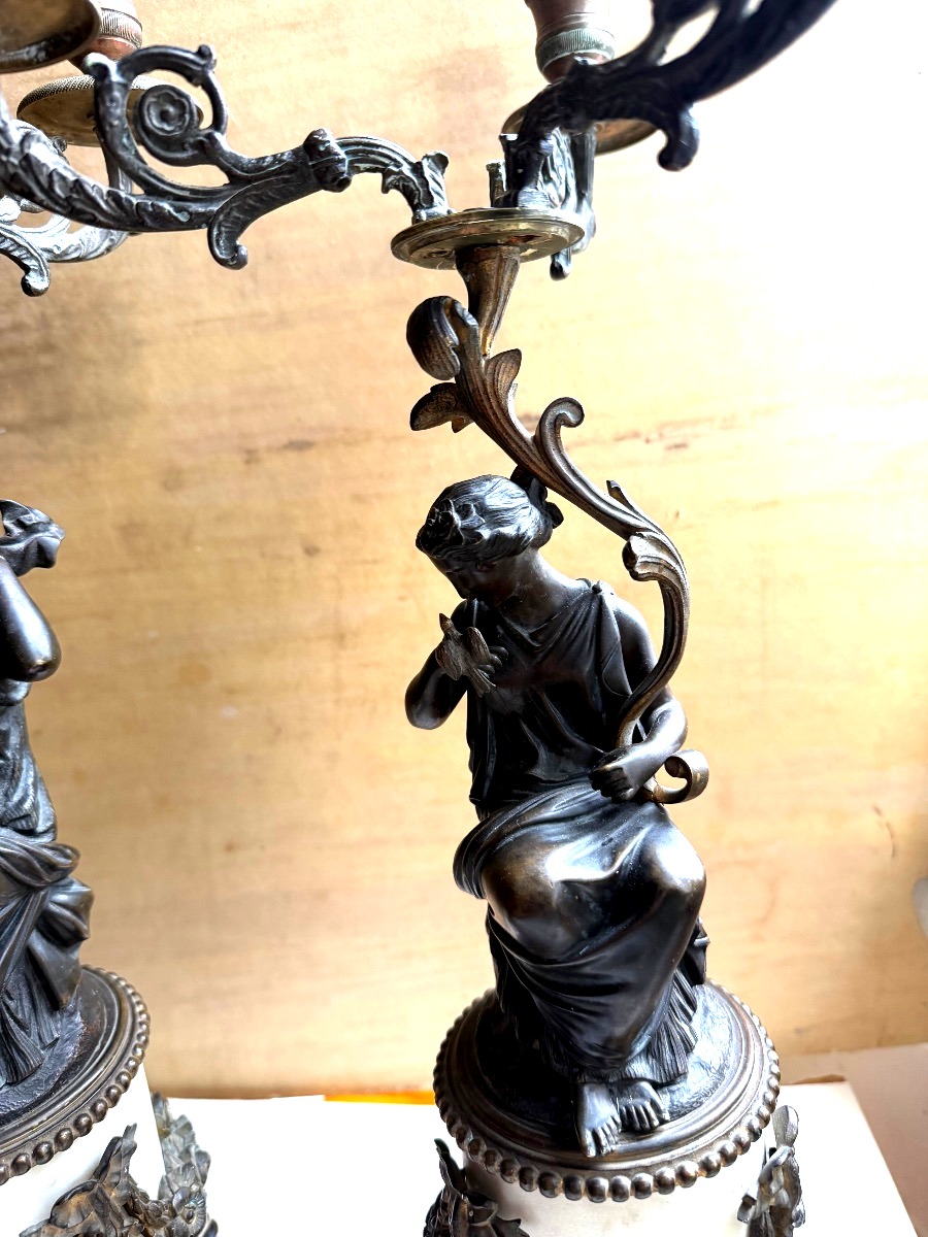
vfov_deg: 71.6
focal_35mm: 24
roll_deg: +8.7
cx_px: 464
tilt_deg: -12.4
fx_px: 858
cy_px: 618
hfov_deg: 56.8
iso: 200
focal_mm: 6.76
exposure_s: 1/121
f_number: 1.78
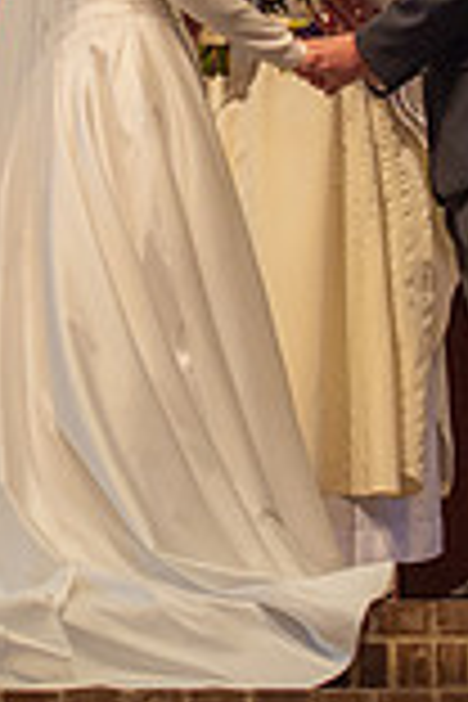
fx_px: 6181
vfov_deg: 6.5
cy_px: -47
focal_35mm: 317
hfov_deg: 4.3
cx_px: 53
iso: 1250
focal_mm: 78
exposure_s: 1/250
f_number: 2.8
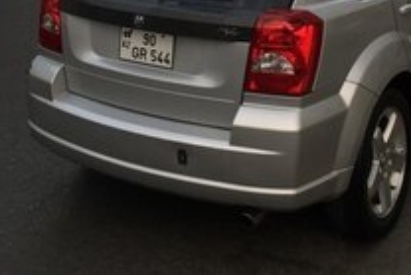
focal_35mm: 72
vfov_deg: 17.2
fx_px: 823
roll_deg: -1.4
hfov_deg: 28.0
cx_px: 221
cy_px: -129
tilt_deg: -9.9
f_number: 2.2
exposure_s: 1/101
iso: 32
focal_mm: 4.15
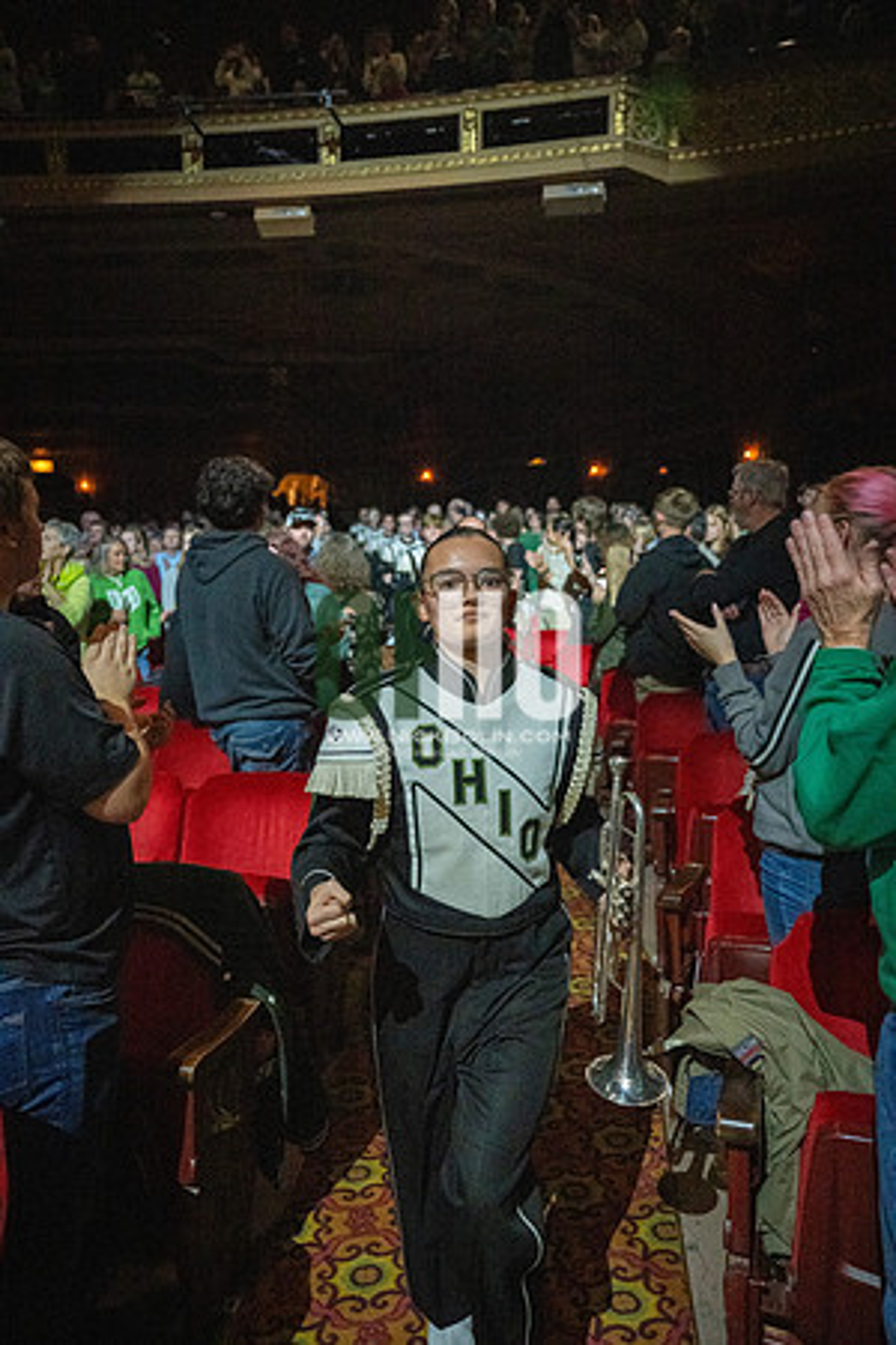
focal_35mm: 25
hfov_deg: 51.3
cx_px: 448
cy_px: 672
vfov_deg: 71.5
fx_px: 933
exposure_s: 1/500
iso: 12800
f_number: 2.8
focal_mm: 25
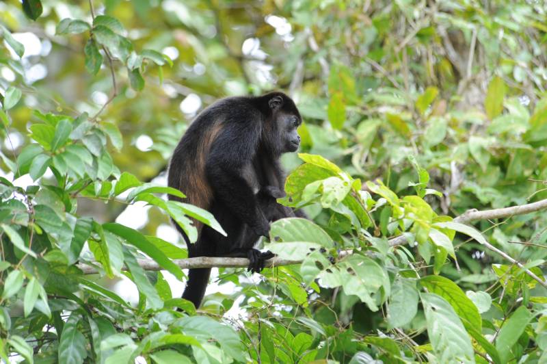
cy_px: 182
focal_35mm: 400
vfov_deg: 3.4
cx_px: 274
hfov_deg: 5.2
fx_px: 6073
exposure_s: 1/250
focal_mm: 400
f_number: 8
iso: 800
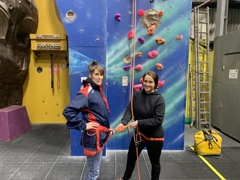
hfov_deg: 67.3
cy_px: 90
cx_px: 120
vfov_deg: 53.1
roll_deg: -0.6
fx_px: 180
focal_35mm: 26
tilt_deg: -8.1
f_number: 1.8
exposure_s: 1/47
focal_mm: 4.25
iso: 400
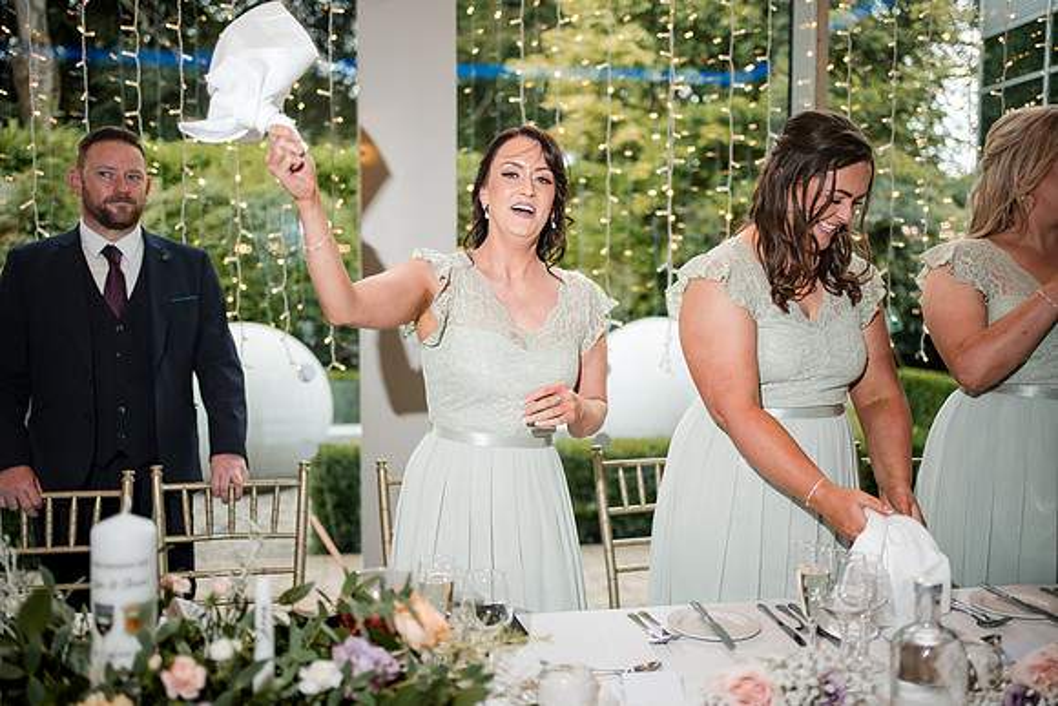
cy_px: 353
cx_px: 529
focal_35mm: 35
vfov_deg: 37.9
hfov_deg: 54.4
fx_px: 1029
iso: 200
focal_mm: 35
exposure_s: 1/200
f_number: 1.8
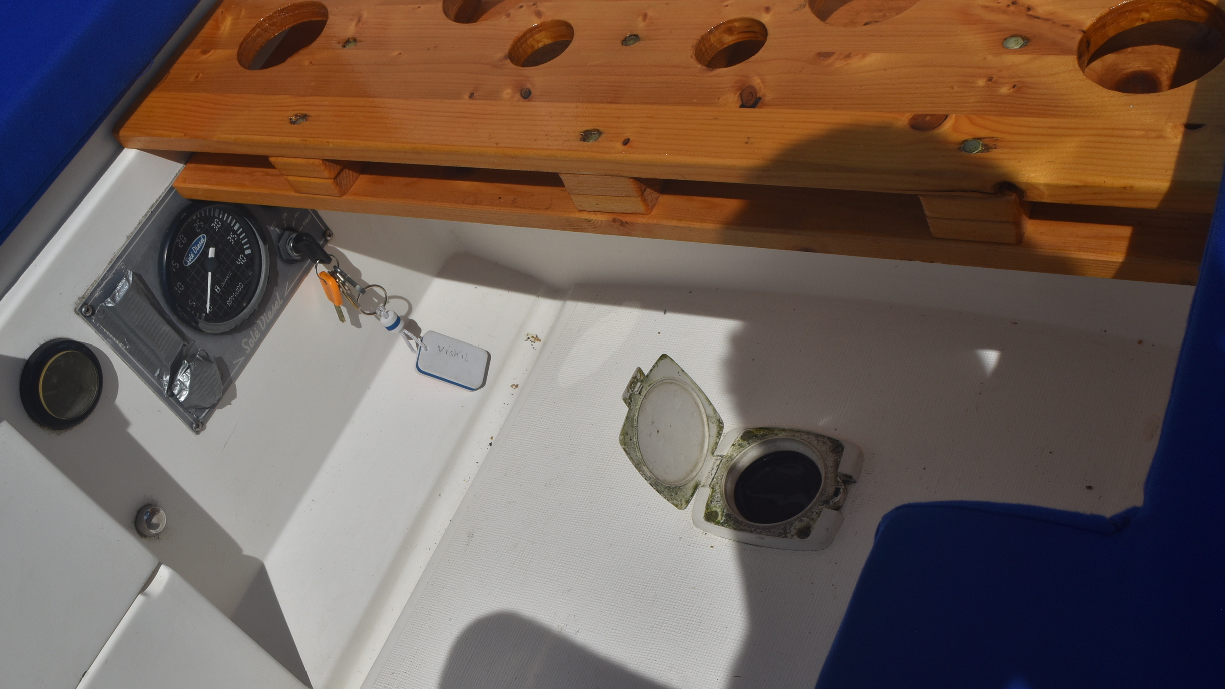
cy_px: 324
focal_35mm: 45
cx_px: 599
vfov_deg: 26.5
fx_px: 1462
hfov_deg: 45.5
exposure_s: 1/640
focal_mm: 28
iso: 200
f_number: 13
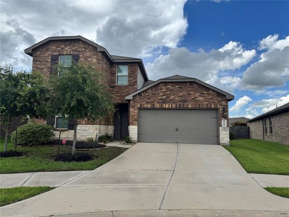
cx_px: 144
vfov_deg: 56.8
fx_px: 200
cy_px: 108
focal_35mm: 24
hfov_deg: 71.6
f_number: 1.78
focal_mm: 6.76
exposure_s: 1/4049
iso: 80
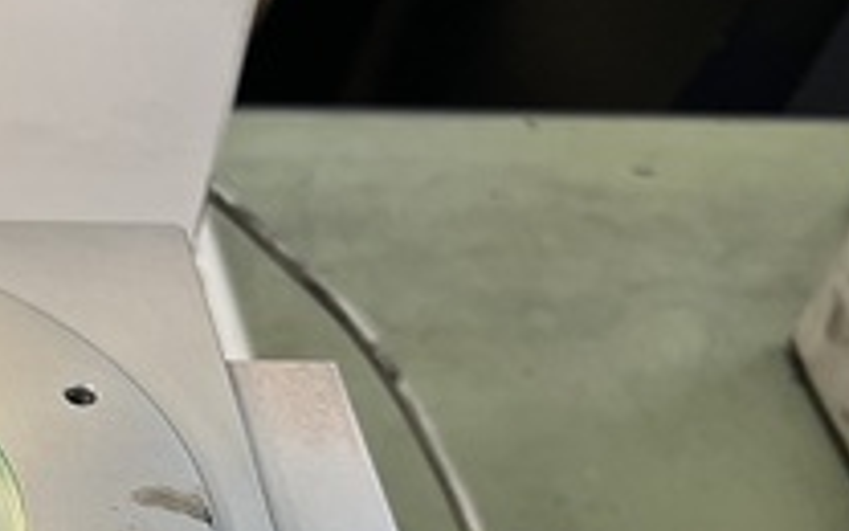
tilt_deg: -50.0
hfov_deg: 21.8
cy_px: 821
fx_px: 1967
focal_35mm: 85
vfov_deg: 14.3
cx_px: -273
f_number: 1.5
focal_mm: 5.7
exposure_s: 1/100
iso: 80
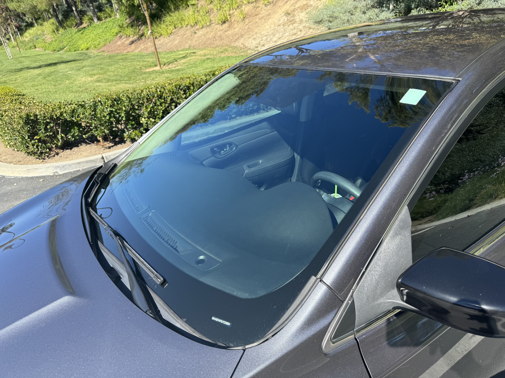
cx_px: 252
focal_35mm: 24
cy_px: 189
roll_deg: +6.7
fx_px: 350
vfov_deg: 56.8
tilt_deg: -22.8
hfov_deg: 71.6
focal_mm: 6.76
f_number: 1.78
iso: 80
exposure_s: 1/1425
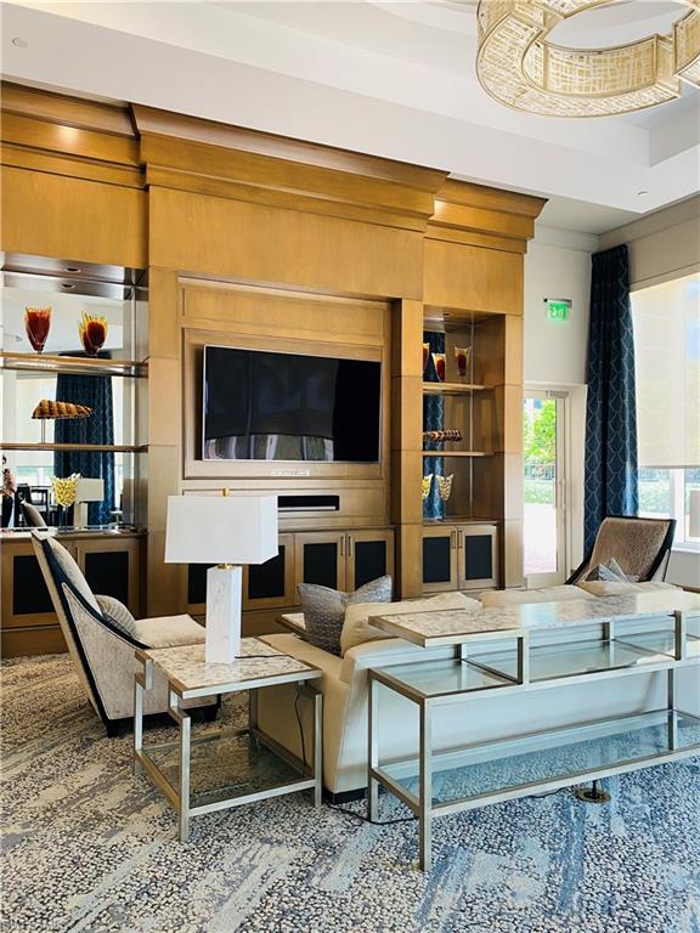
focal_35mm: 26
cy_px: 466
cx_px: 350
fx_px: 701
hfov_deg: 53.1
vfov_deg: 67.3
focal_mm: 4.25
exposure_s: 1/60
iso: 100
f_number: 1.8
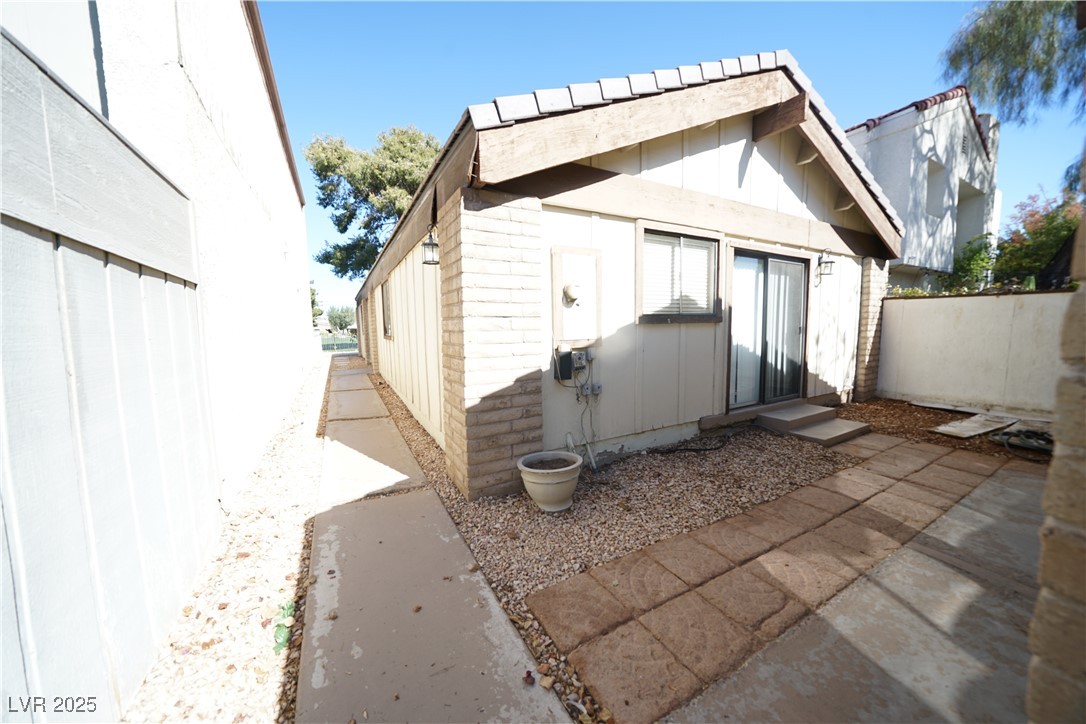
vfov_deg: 90.0
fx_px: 362
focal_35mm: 12
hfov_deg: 112.6
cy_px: 362
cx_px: 543
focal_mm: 12
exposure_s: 1/125
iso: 125
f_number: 6.3
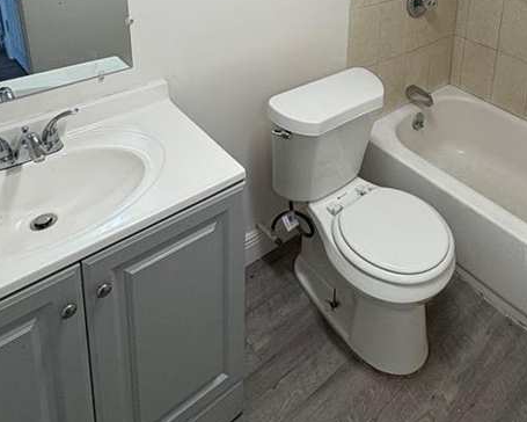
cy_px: -30
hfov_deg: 53.6
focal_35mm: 32
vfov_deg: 38.7
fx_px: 499
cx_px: 382
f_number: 2.2
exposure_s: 1/120
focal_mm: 2.22
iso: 160
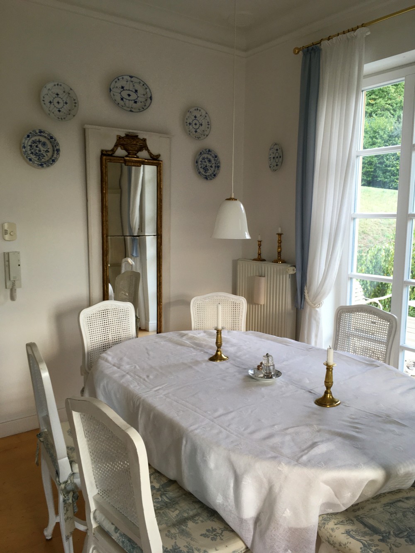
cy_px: 276
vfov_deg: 61.7
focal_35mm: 29
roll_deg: +0.3
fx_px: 463
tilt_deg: -8.0
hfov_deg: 48.2
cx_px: 208
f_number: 2.2
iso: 25
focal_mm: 4.15
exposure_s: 1/50
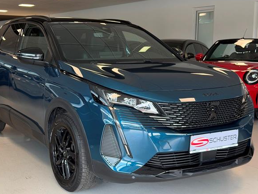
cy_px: 101
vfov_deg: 27.5
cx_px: 117
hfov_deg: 36.1
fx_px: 395
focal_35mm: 53
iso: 100
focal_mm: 6.76
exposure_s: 1/96
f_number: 1.78
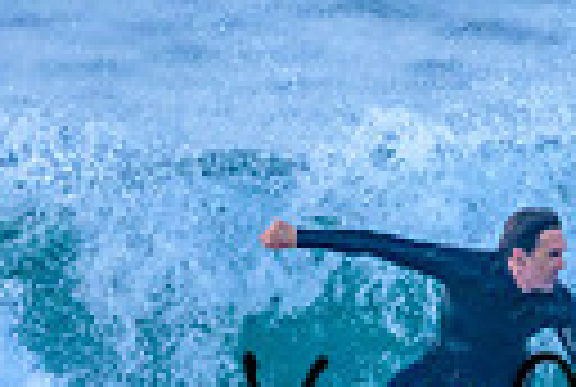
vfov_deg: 0.4
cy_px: 385
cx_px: 706
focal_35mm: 3612
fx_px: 57927
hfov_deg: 0.6
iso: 3600
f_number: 6.3
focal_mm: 800
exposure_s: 1/2000
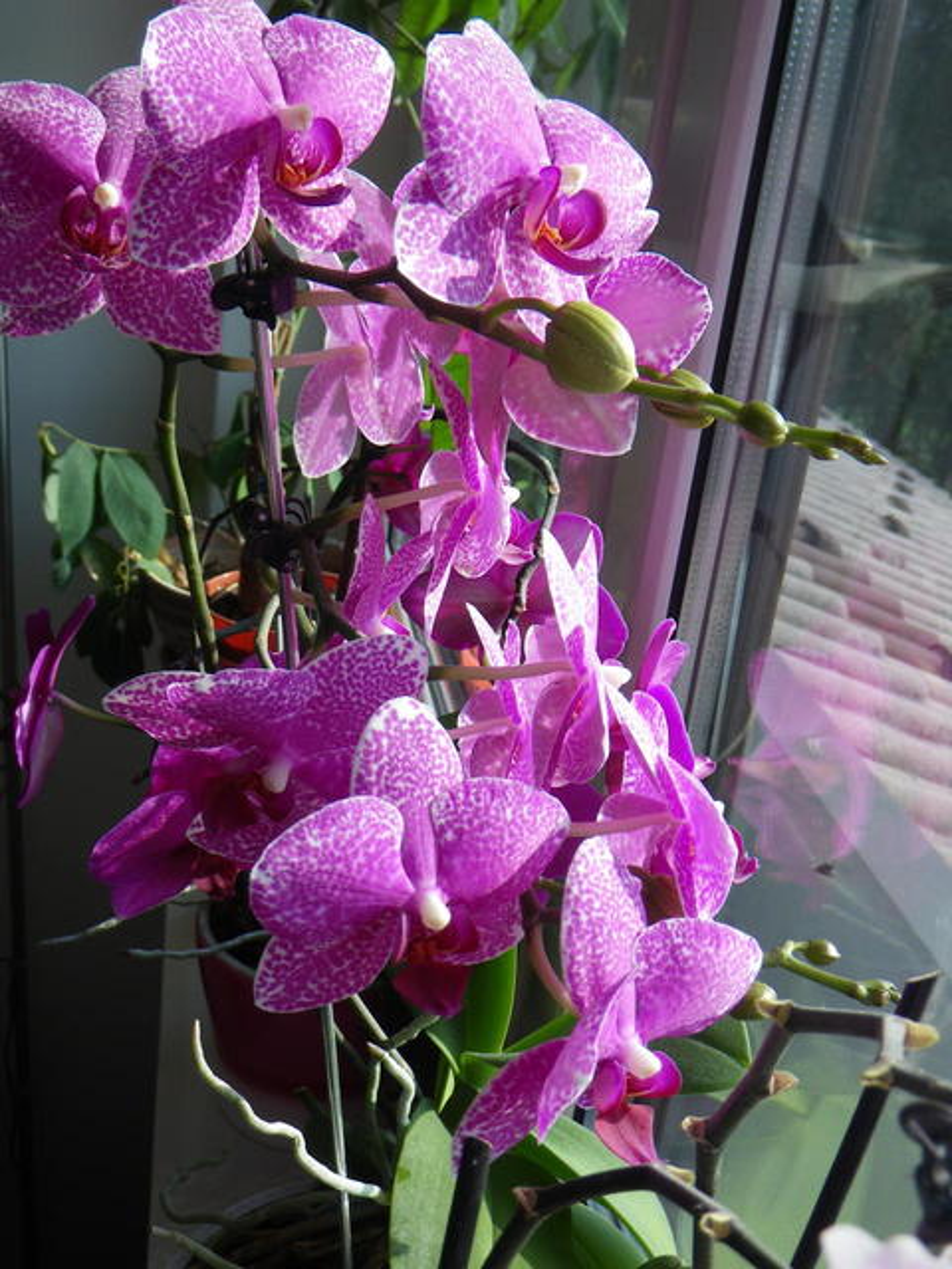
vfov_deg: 44.8
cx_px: 476
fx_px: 1540
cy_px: 634
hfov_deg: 34.3
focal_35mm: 42
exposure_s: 1/100
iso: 50
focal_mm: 7.5
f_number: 4.2
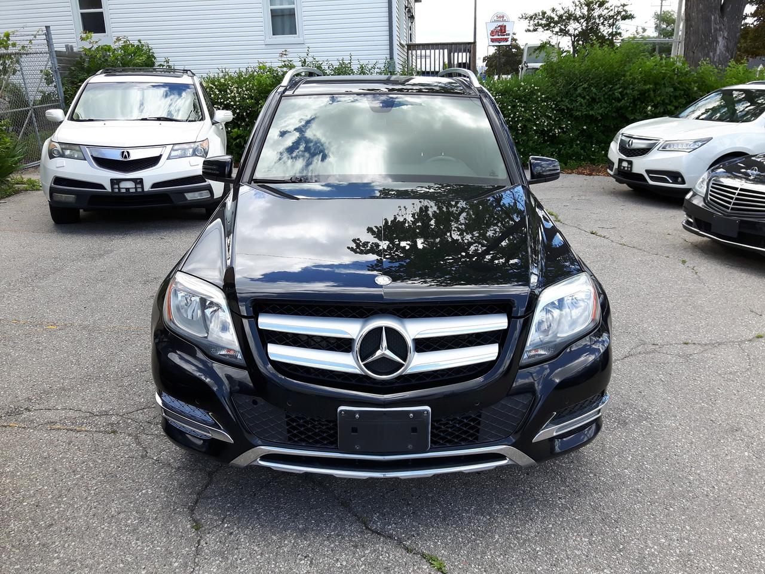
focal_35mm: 31
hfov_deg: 58.4
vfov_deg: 45.4
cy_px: 287
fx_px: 685
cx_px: 382
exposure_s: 1/395
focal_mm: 3.7
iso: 40
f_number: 1.9
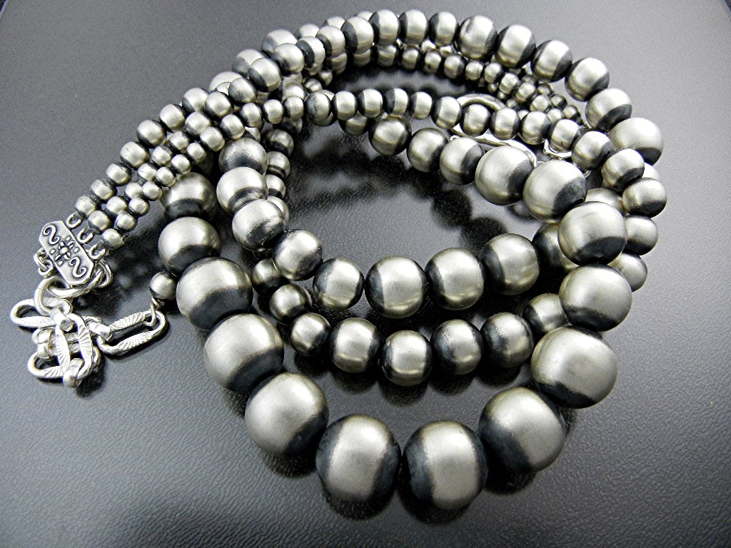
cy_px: 274
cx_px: 366
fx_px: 634
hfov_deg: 60.0
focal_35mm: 30
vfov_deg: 46.8
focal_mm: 5.4
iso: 400
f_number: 3.5
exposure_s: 1/50.2
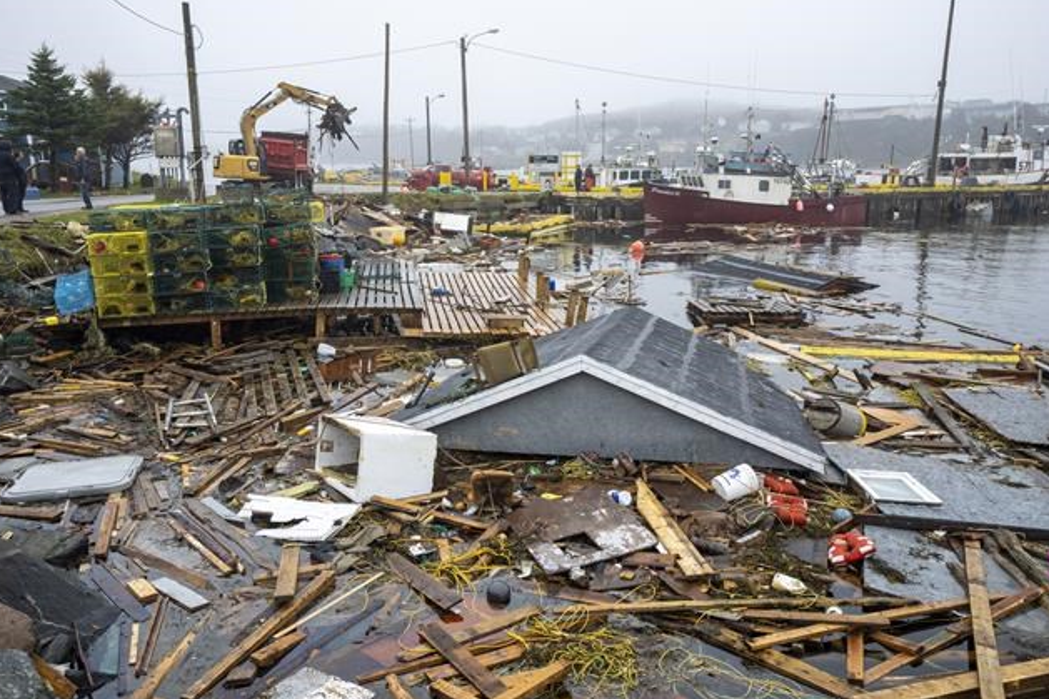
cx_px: 515
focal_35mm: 31
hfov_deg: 60.3
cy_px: 343
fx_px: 903
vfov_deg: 42.3
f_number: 8
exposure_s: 1/250
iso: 800
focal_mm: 30
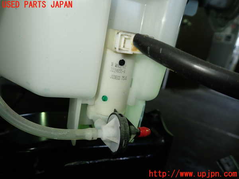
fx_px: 193
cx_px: 120
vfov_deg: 49.7
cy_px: 90
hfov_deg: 63.4
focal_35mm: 28
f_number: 2.2
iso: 160
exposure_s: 1/60
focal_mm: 5.05
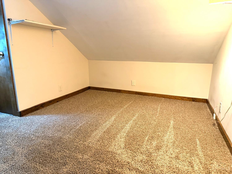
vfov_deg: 56.8
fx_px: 161
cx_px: 116
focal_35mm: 24
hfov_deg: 71.6
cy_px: 87
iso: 640
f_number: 1.78
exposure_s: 1/40
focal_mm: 6.76
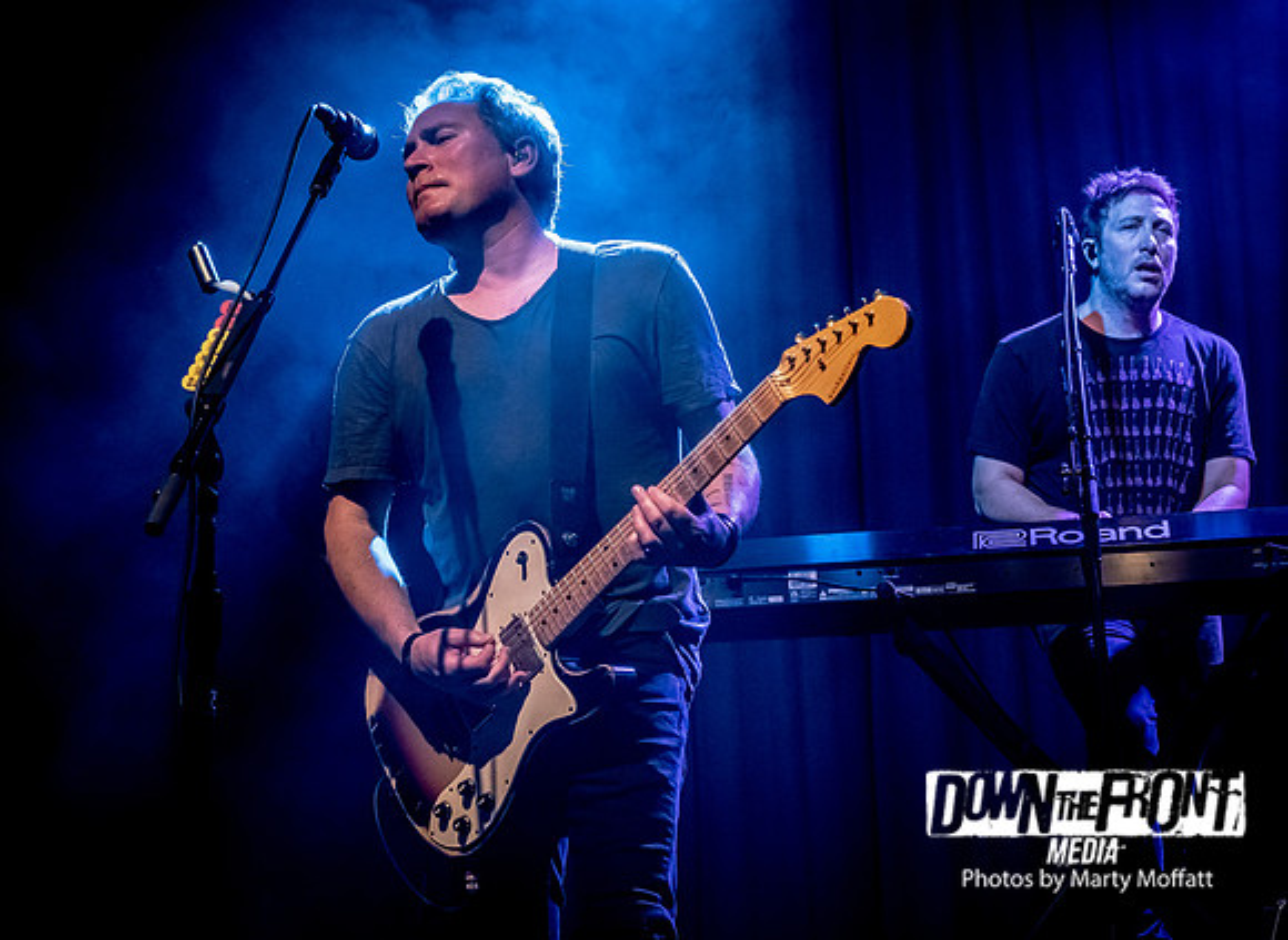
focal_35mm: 63
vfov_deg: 23.0
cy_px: 424
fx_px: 2303
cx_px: 687
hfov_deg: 31.2
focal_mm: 29
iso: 1600
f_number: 4
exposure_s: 1/200
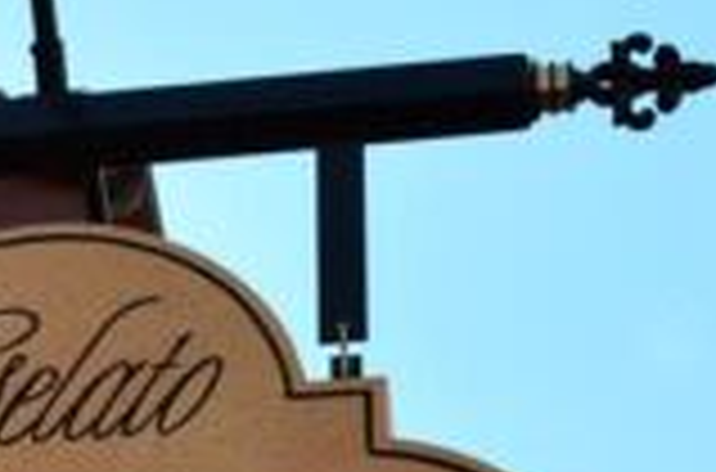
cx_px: -27
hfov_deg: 9.4
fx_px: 4323
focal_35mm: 218
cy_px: 771
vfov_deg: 6.2
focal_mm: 36
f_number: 13
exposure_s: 1/60
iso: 100
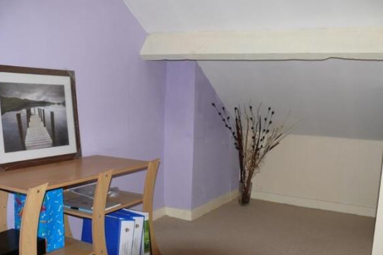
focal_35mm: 37
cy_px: 137
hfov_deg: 51.9
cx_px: 189
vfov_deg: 35.9
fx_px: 394
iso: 100
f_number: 2.8
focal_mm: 7.4
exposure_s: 1/30
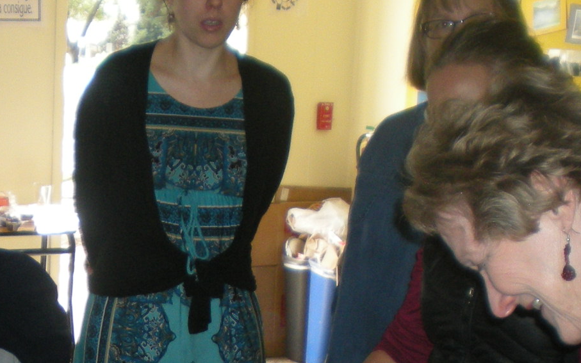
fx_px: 1441
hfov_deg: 22.6
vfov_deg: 13.8
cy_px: 467
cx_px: 147
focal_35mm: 91
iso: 140
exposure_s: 1/60
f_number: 3.1
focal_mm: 6.3
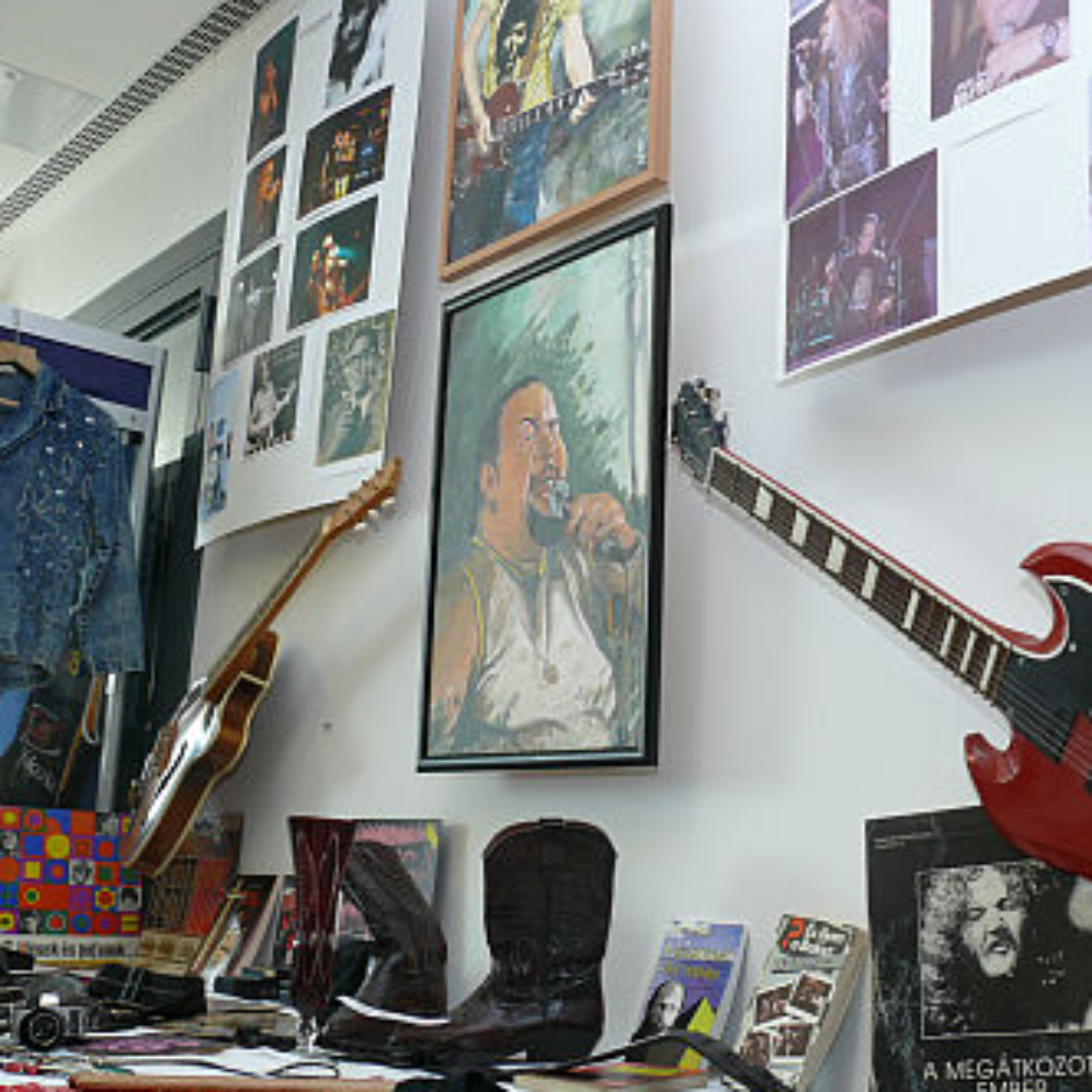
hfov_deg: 39.8
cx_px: 678
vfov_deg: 40.0
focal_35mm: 42
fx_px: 1499
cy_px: 549
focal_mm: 7.4
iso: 100
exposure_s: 1/30
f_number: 4
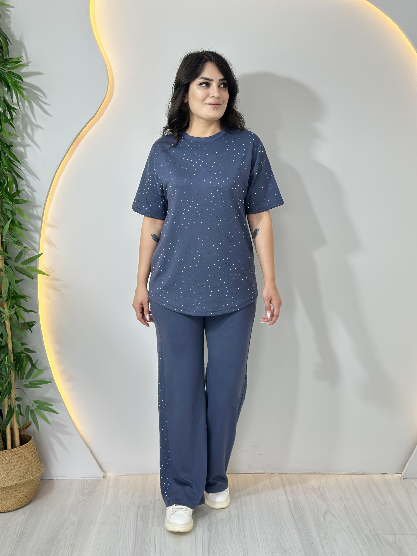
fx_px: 771
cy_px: 278
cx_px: 208
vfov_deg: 39.7
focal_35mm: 48
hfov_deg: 30.3
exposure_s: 1/100
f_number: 1.78
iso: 64
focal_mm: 6.86
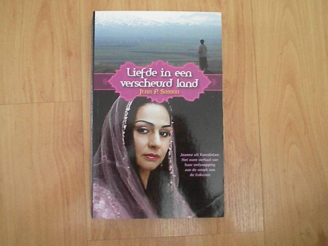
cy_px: 123
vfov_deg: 37.7
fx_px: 360
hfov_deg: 49.0
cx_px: 164
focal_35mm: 38
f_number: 3.1
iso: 792
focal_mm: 6.3
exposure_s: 1/100
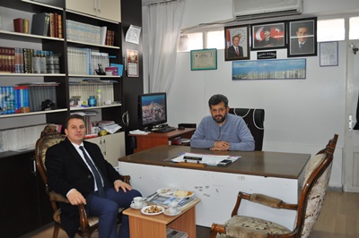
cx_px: 180
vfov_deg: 39.9
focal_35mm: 33
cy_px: 119
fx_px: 329
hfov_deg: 57.3
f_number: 3.8
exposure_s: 1/60
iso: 800
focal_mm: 22
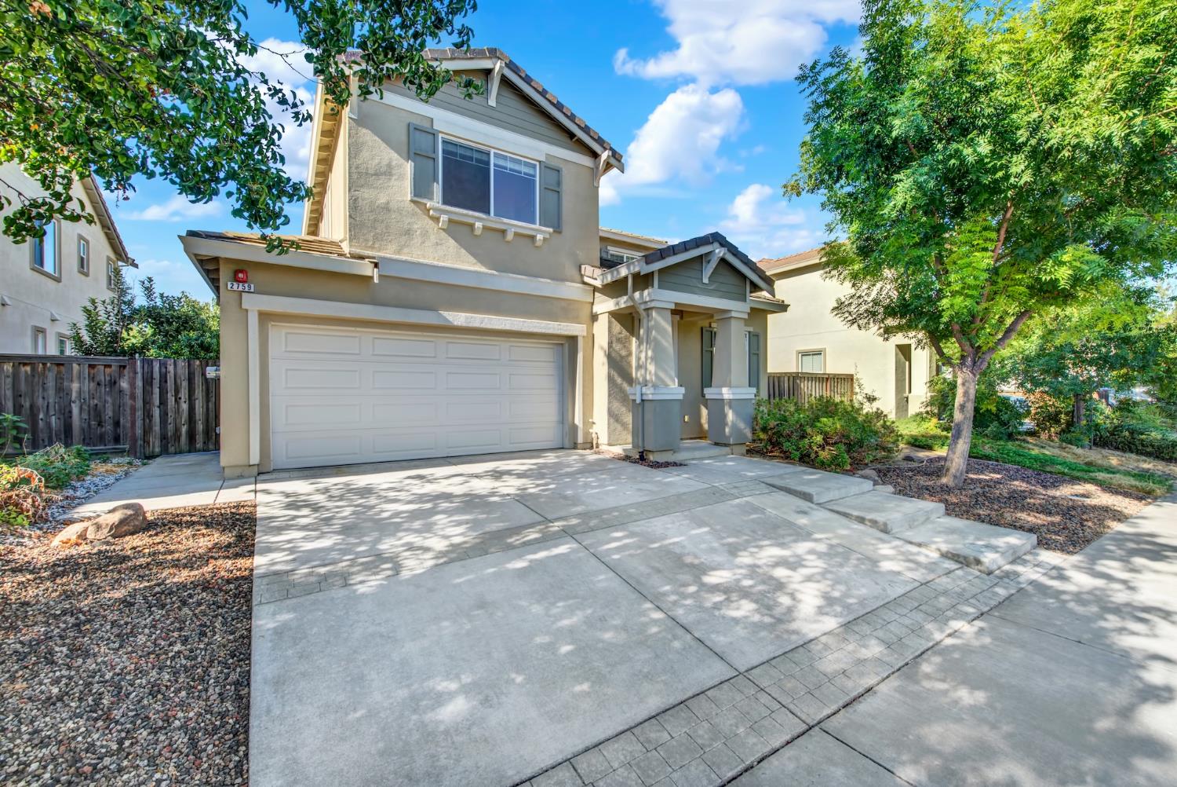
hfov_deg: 104.2
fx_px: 458
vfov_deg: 81.3
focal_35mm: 14
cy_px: 394
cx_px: 588
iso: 100
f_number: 14
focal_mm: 14
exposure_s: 1/30
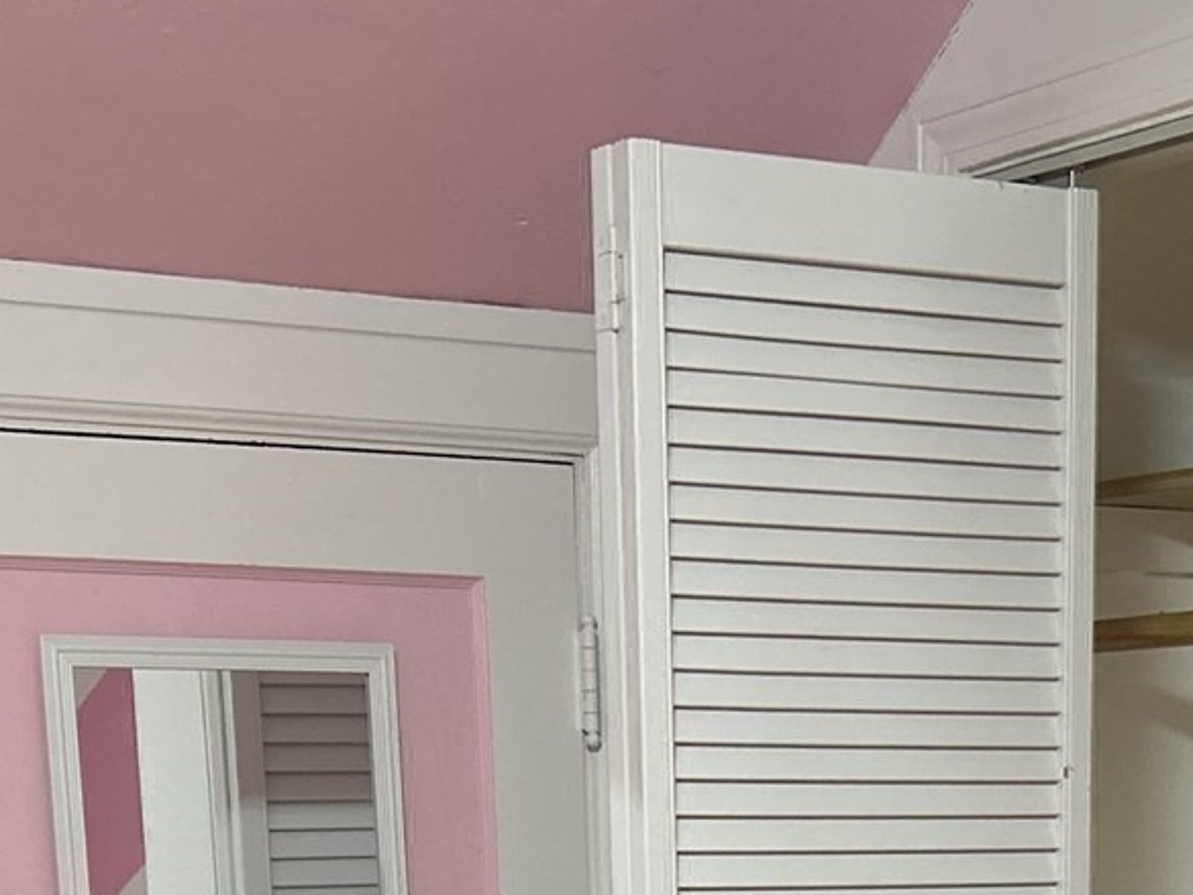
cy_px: 1562
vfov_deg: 14.5
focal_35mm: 91
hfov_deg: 21.4
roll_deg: +1.8
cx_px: 840
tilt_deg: -12.9
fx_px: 3137
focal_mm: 5.7
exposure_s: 1/60
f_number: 1.5
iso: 200
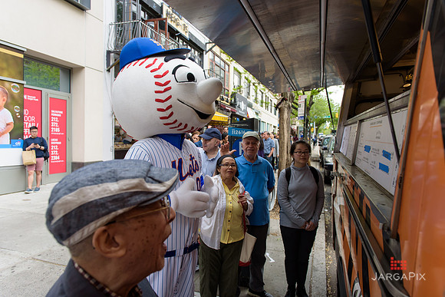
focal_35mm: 24
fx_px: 297
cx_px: 222
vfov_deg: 53.2
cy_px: 148
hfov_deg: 73.7
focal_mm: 24
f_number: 4
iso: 200
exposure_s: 1/250
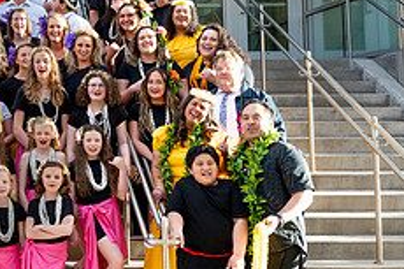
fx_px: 807
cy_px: 68
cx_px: -30
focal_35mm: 72
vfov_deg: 18.8
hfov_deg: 26.1
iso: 320
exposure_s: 1/80
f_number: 8
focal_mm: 28.5
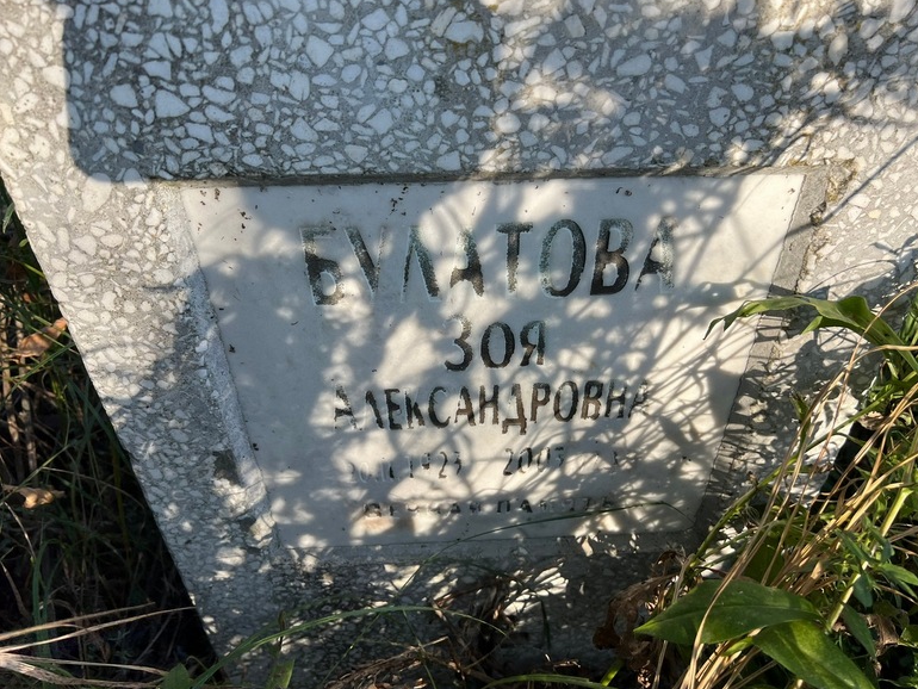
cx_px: 476
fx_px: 716
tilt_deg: -39.1
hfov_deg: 65.3
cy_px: 343
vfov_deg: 51.4
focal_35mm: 27
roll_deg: +1.5
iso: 50
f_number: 1.5
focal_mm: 5.7
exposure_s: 1/1135
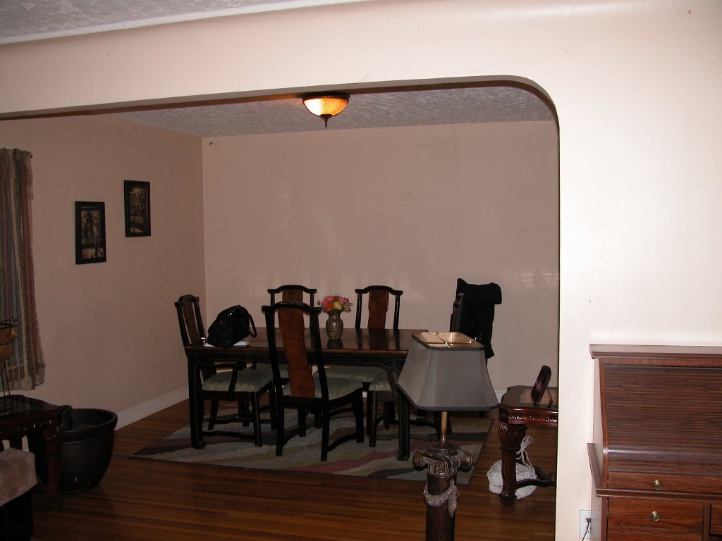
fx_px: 709
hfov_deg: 54.0
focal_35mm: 34
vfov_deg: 41.8
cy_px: 270
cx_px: 361
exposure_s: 1/60
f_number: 2.8
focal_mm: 8.9
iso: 100
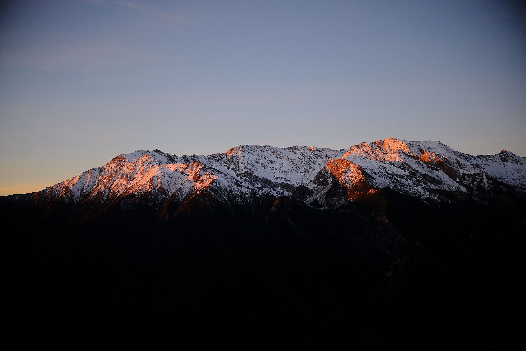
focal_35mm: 41
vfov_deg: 32.6
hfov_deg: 47.4
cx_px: 263
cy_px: 176
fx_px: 599
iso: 800
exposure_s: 1/1000
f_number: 3.2
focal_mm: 27
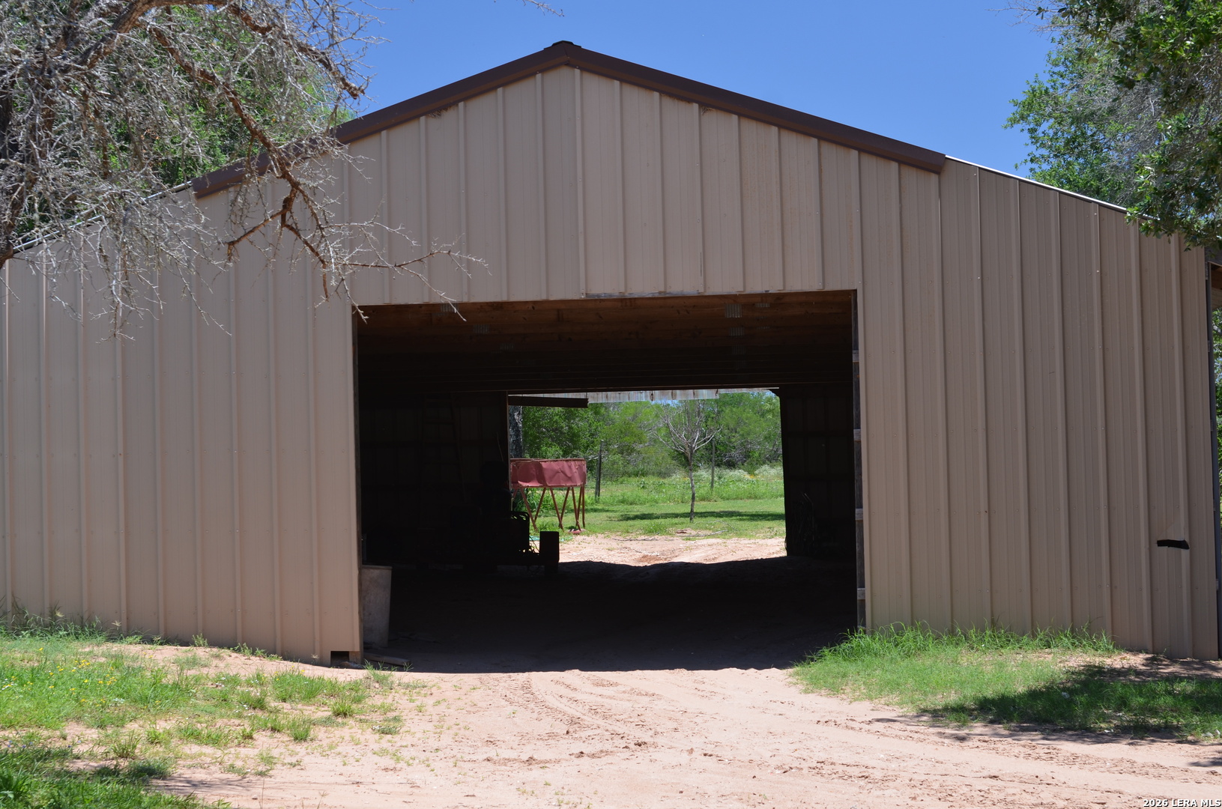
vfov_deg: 18.1
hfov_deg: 27.0
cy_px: 404
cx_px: 611
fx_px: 2540
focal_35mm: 75
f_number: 5.6
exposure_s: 1/125
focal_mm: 50
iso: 125
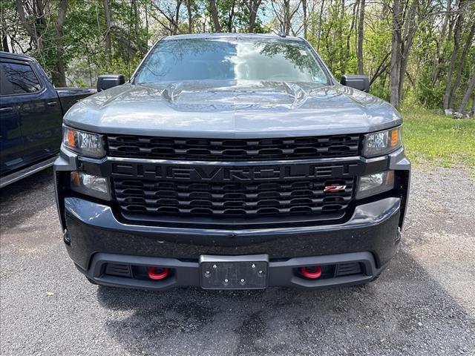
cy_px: 178
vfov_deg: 56.8
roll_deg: -0.1
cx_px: 238
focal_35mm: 24
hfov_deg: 71.6
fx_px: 329
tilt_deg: -14.2
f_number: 1.78
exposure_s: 1/1230
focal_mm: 6.76
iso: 100
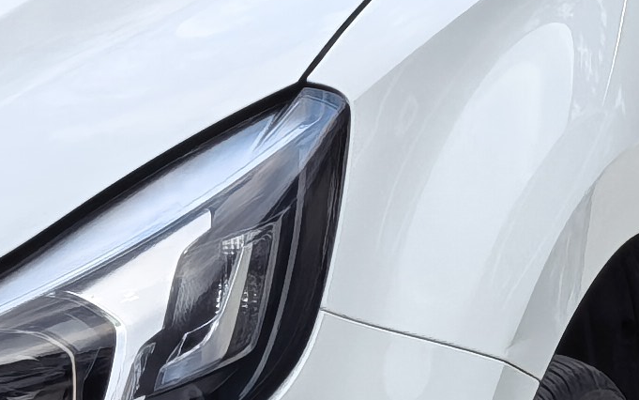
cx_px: -432
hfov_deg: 6.7
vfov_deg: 4.3
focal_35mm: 306
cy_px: 61
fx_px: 5330
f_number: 2
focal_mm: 6.98
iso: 50
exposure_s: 1/909
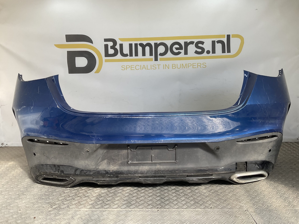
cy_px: 112
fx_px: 250
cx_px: 150
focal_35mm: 29
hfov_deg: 61.7
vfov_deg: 48.2
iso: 16
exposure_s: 1/318
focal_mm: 3
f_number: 1.8
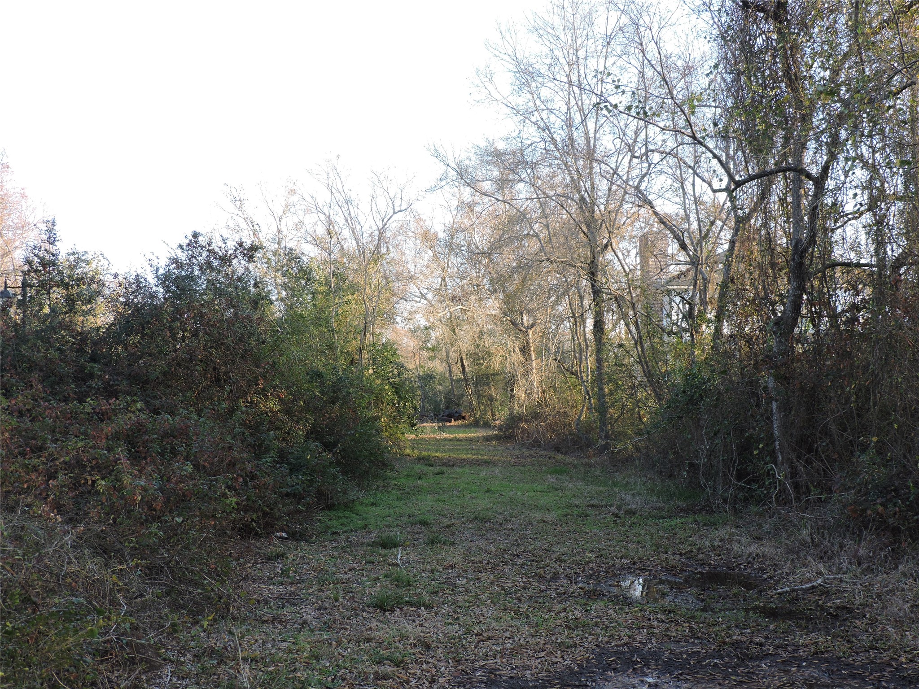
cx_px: 460
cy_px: 344
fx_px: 1142
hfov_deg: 43.9
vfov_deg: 33.6
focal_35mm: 43
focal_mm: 7.7
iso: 100
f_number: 3.4
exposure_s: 1/80
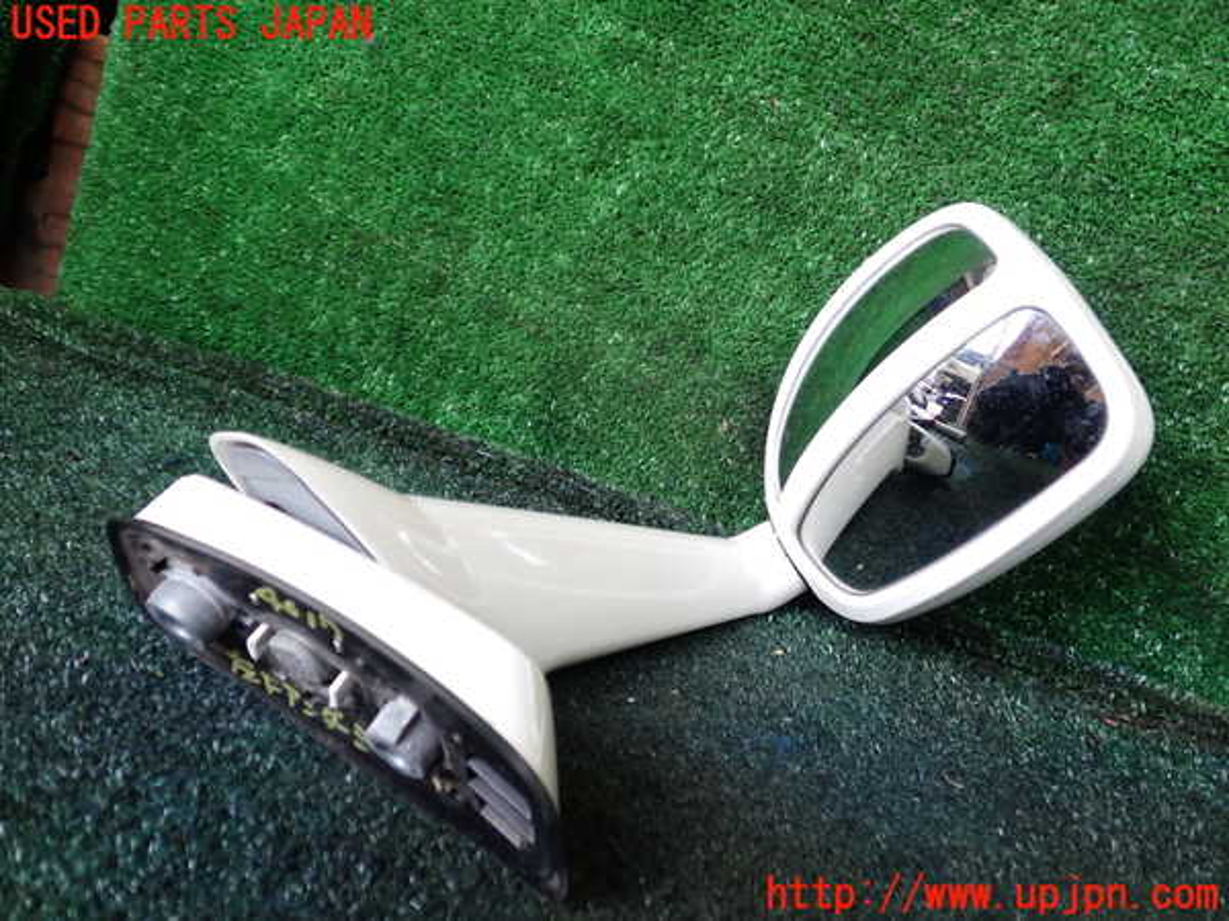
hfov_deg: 60.0
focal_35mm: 30
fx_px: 1065
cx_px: 614
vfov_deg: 46.8
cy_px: 460
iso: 100
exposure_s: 1/60
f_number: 2.3
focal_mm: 5.4
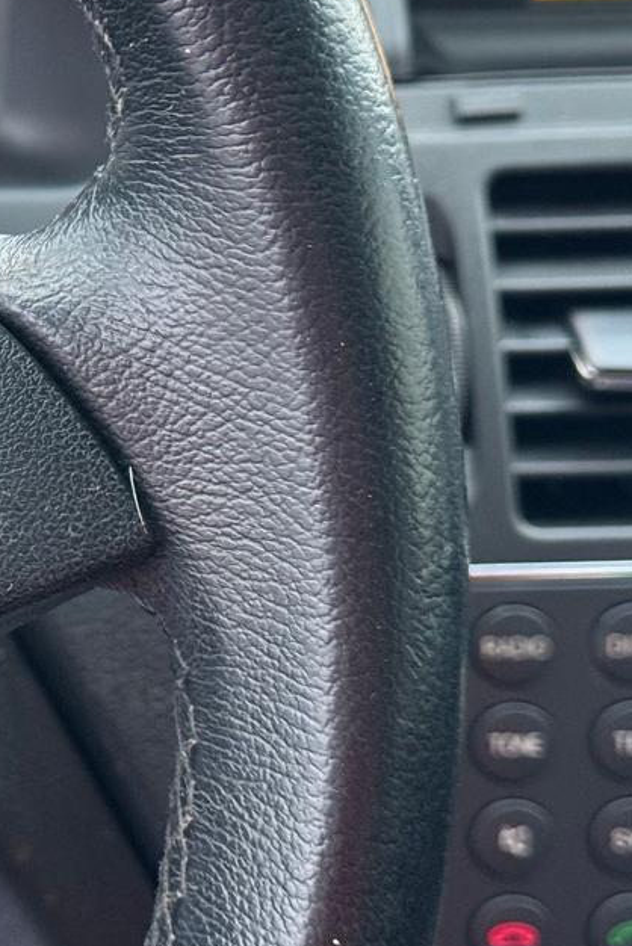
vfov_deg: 20.0
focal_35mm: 102
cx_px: -281
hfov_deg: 12.8
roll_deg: -1.4
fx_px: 2683
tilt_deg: -28.3
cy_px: 388
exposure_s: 1/49
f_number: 1.78
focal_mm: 6.76
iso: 250
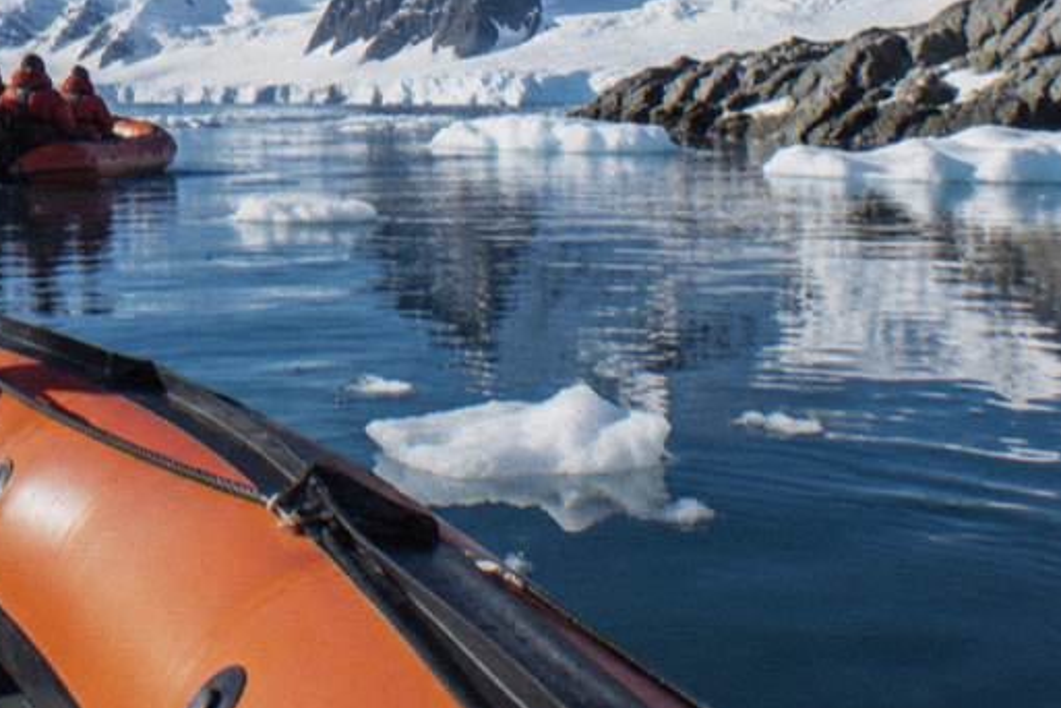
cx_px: 606
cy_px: 271
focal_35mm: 78
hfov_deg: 26.0
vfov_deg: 17.5
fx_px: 2299
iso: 400
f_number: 11
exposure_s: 1/160
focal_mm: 40
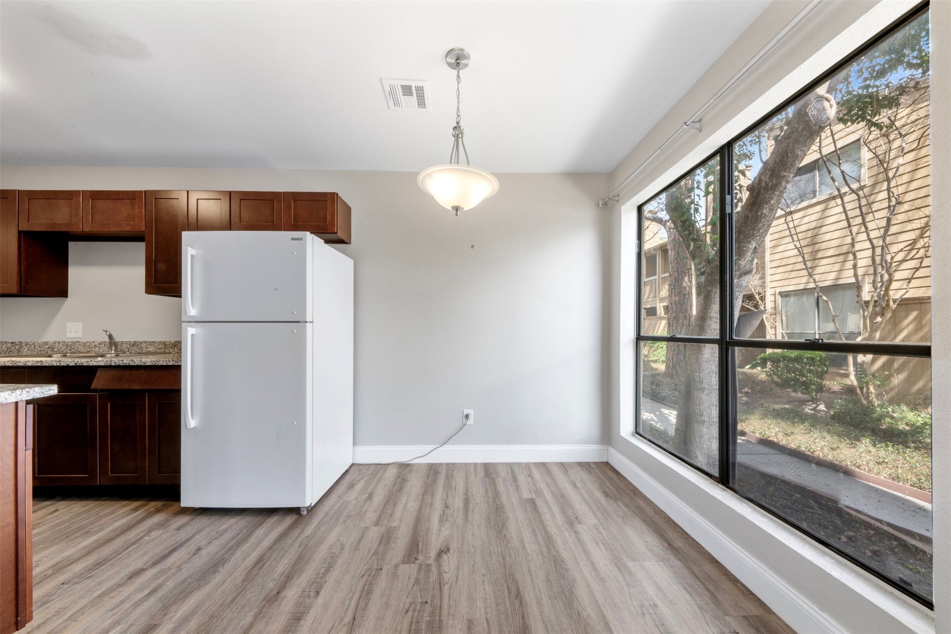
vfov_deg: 90.0
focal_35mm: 12
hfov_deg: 112.6
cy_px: 317
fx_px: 317
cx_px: 476
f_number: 9
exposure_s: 1.6
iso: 250
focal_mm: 12
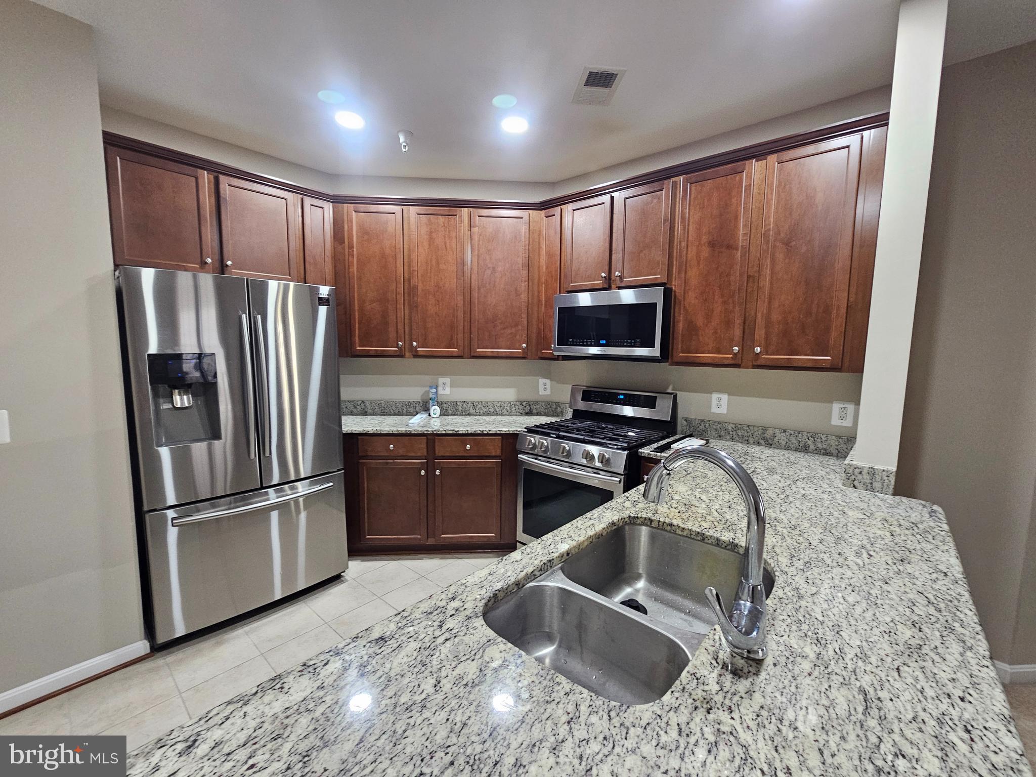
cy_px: 388
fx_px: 389
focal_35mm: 13
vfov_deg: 89.9
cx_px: 518
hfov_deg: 106.2
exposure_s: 1/30
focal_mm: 2.2
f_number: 2.2
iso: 320
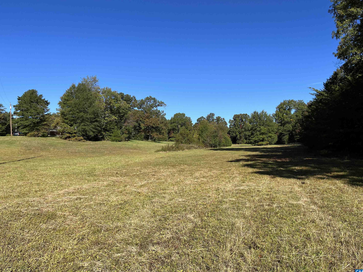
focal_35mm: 27
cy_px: 135
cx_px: 180
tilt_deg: +5.0
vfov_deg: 51.4
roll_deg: +0.8
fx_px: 283
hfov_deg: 65.3
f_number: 1.6
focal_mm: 5.1
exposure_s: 1/3311
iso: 50
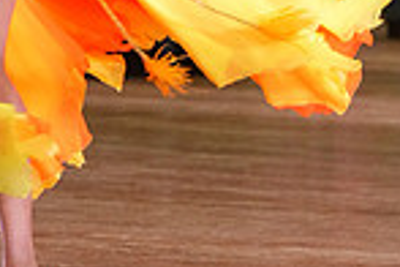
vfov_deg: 1.8
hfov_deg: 2.7
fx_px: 8633
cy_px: -297
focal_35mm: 777
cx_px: -42
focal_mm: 197
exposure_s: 1/200
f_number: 5.6
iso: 3200
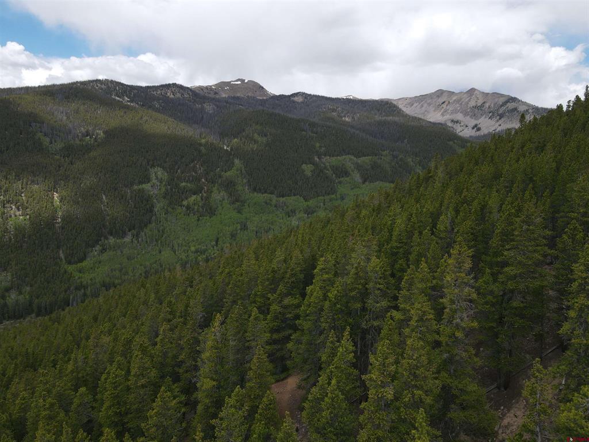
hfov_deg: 71.6
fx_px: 408
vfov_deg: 56.8
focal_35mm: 24
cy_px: 221
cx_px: 294
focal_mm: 4.5
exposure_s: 1/640
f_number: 2.8
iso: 100
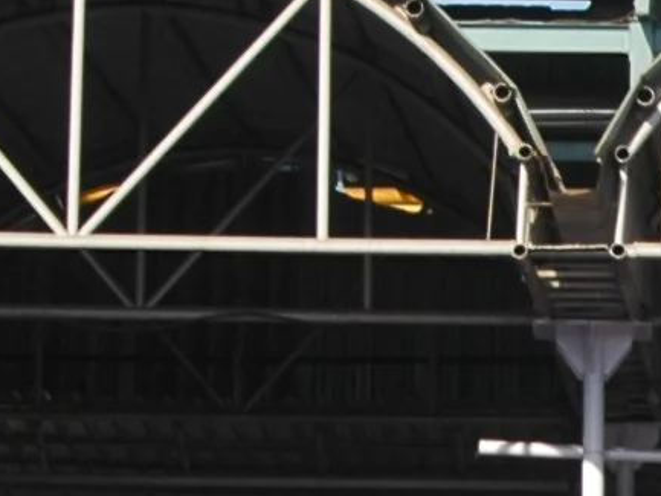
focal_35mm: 300
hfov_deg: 6.4
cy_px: 900
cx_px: 1230
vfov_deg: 4.9
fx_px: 5730
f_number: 13
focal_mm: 30
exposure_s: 1/125
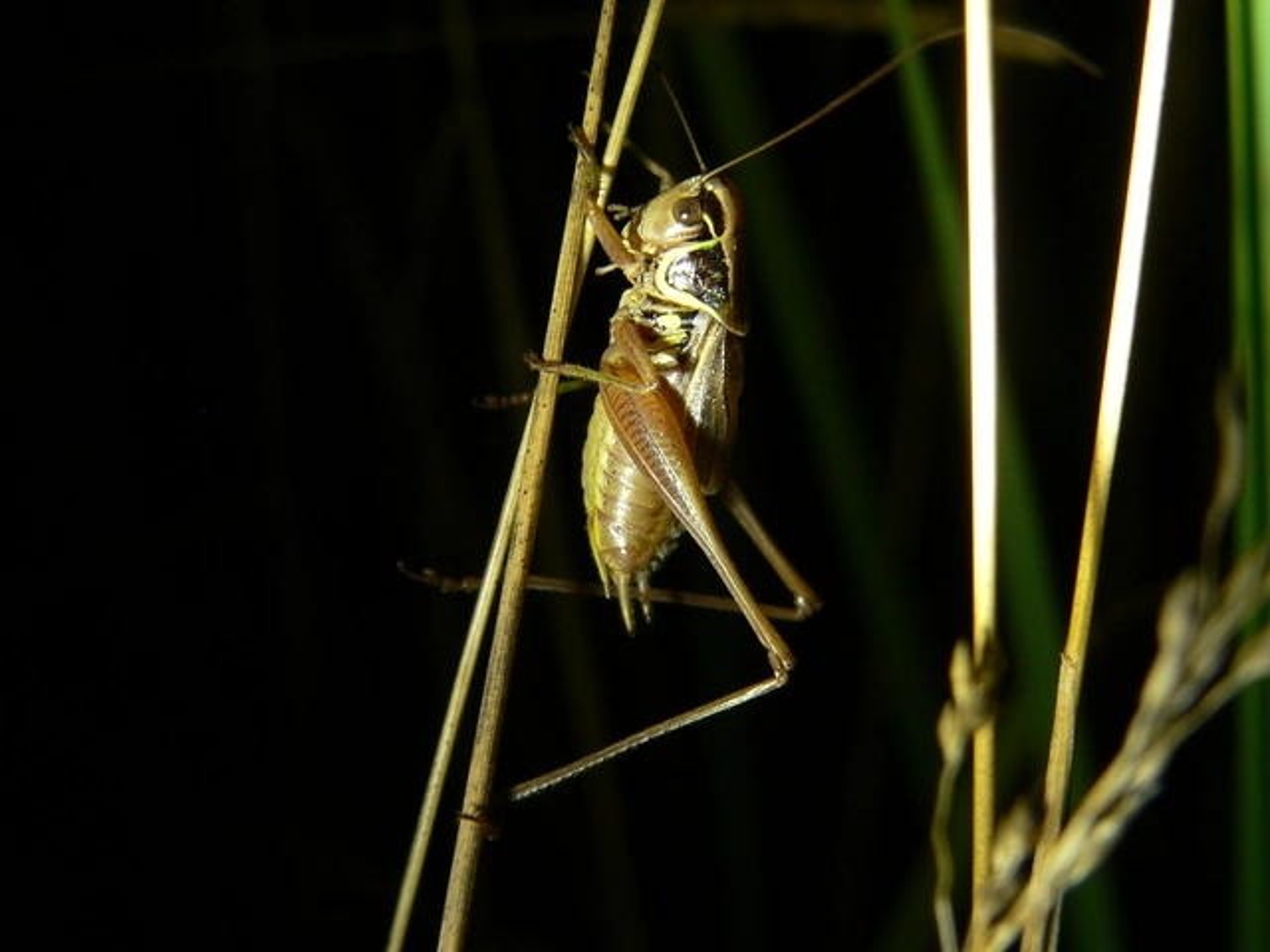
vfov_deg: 16.2
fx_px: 3339
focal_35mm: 91
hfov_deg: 21.5
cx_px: 635
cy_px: 476
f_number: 4.6
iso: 100
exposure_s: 1/100
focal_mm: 15.1
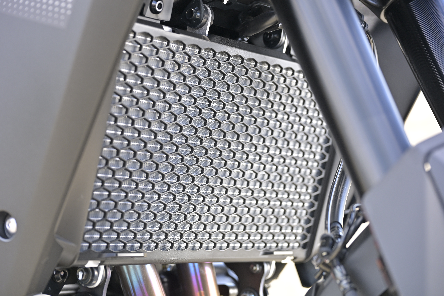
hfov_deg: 27.3
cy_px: 148
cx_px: 222
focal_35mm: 74
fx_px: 913
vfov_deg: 18.4
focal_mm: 74
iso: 250
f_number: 4.5
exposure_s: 1/250
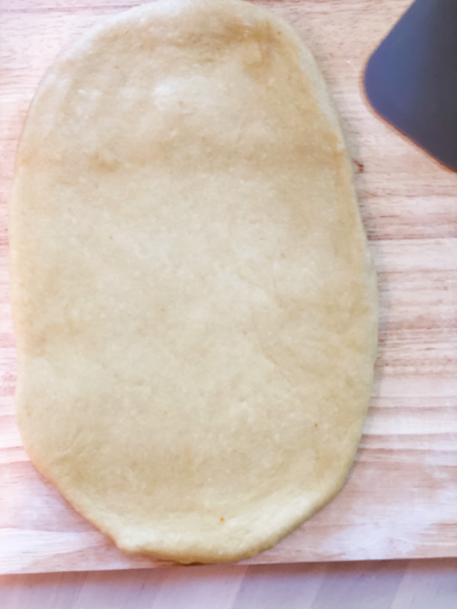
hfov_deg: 28.0
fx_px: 915
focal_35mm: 52
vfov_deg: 36.8
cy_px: 304
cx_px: 228
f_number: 2
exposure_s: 1/40
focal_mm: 6
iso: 160
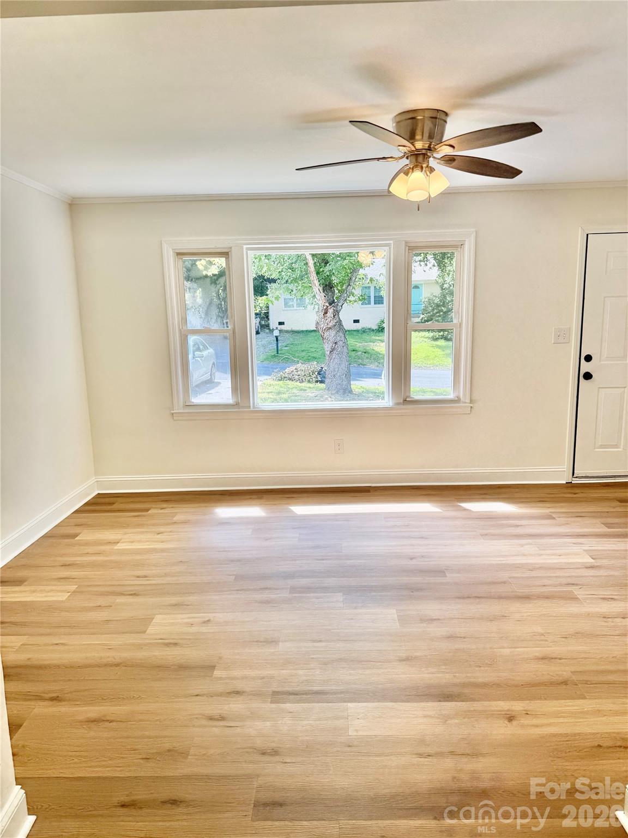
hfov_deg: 56.8
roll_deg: +2.5
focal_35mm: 24
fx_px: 581
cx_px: 314
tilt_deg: -11.7
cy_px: 419
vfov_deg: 71.6
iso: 80
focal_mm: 6.76
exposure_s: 1/318
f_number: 1.78
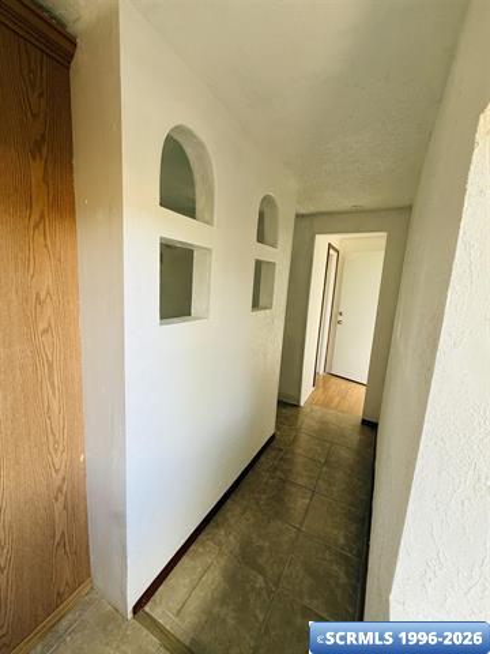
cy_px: 327
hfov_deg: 85.7
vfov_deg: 102.1
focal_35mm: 14
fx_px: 264
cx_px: 245
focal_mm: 2.22
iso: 100
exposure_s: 1/120
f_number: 2.2
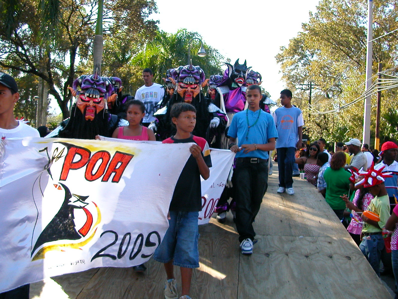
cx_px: 199
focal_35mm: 37
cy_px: 150
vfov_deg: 38.7
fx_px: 425
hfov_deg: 50.1
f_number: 2.7
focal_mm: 5.6
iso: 100
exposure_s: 1/303
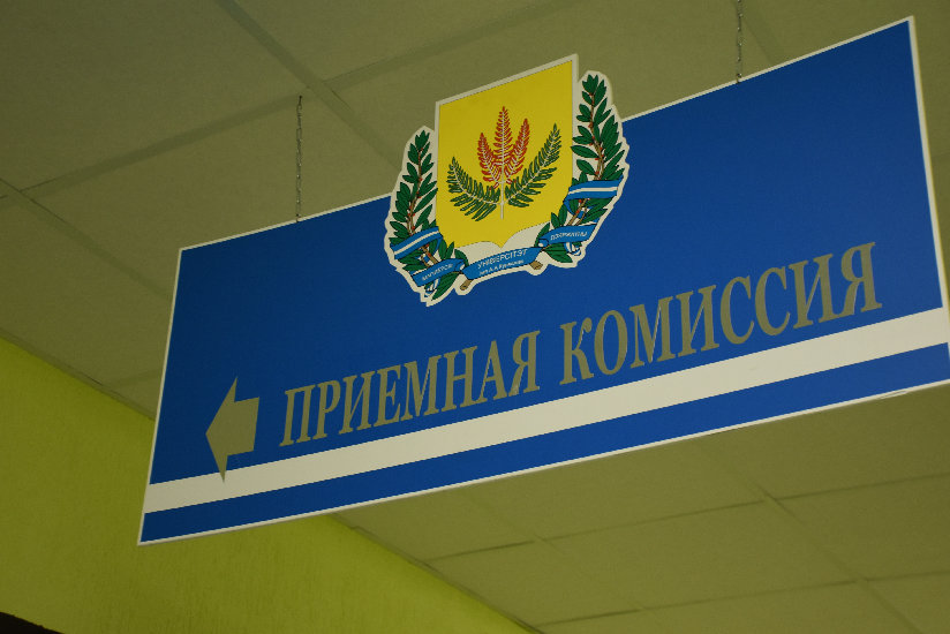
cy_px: 317
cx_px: 475
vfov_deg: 22.6
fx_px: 1584
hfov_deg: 33.4
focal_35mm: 60
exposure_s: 1/60
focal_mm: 40
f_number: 4.5
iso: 560
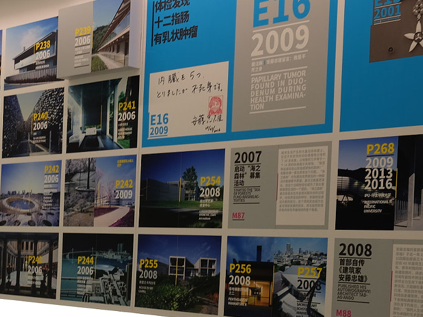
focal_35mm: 77
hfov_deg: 24.6
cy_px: 273
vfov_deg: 18.9
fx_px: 941
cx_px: 39
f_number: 5.6
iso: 200
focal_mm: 23
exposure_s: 1/20
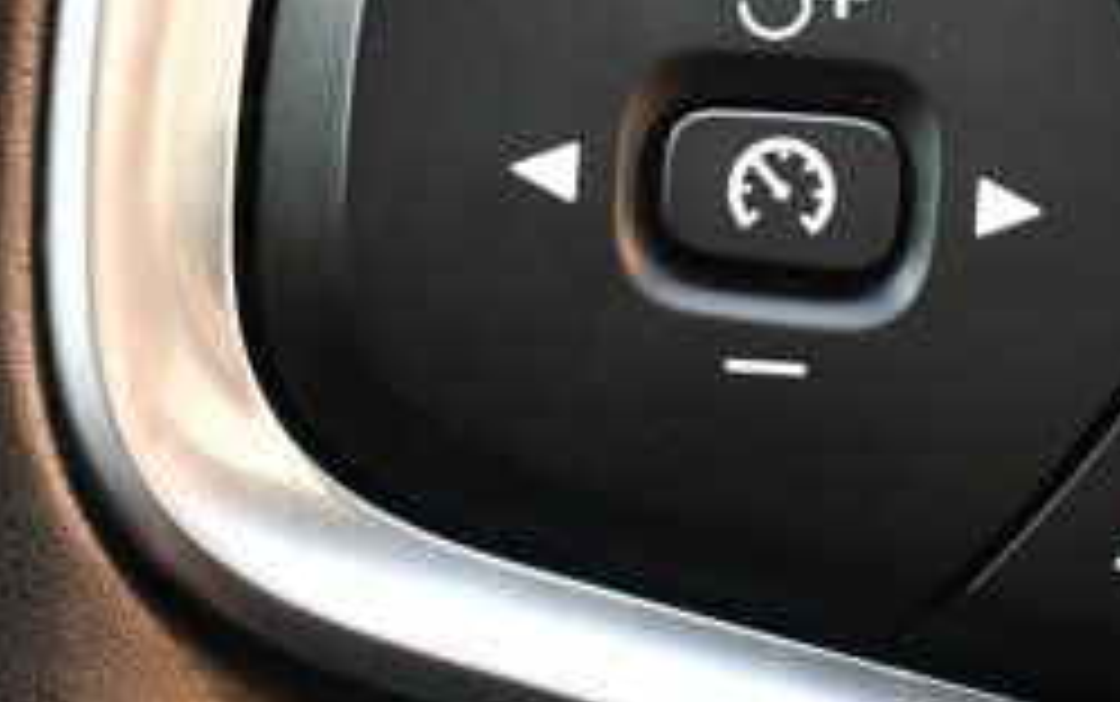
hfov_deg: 18.7
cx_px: 895
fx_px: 3360
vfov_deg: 11.9
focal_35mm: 110
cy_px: 263
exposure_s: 1/125
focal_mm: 28
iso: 2000
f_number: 4.2
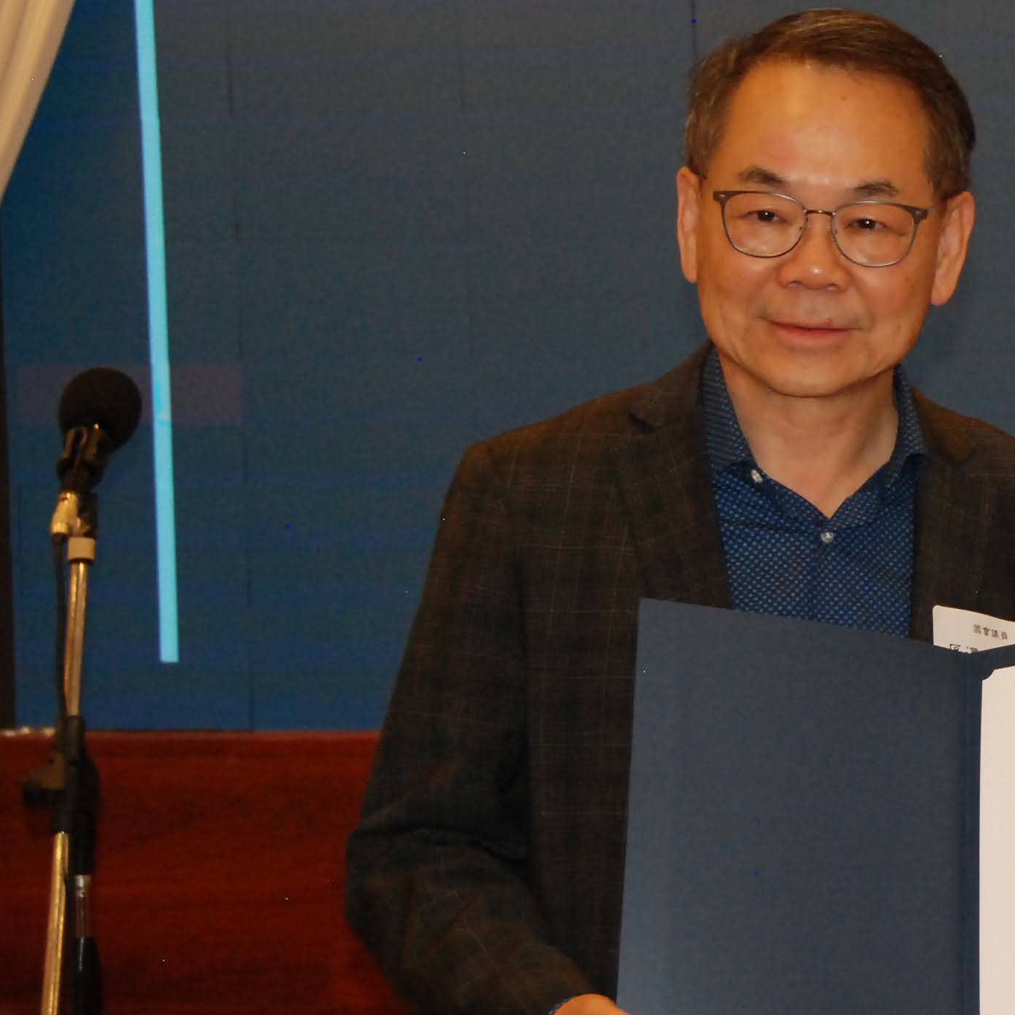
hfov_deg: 10.9
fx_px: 5208
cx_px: 1301
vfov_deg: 11.1
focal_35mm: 157
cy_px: 468
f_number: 5
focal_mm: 44
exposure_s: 1/60
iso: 800
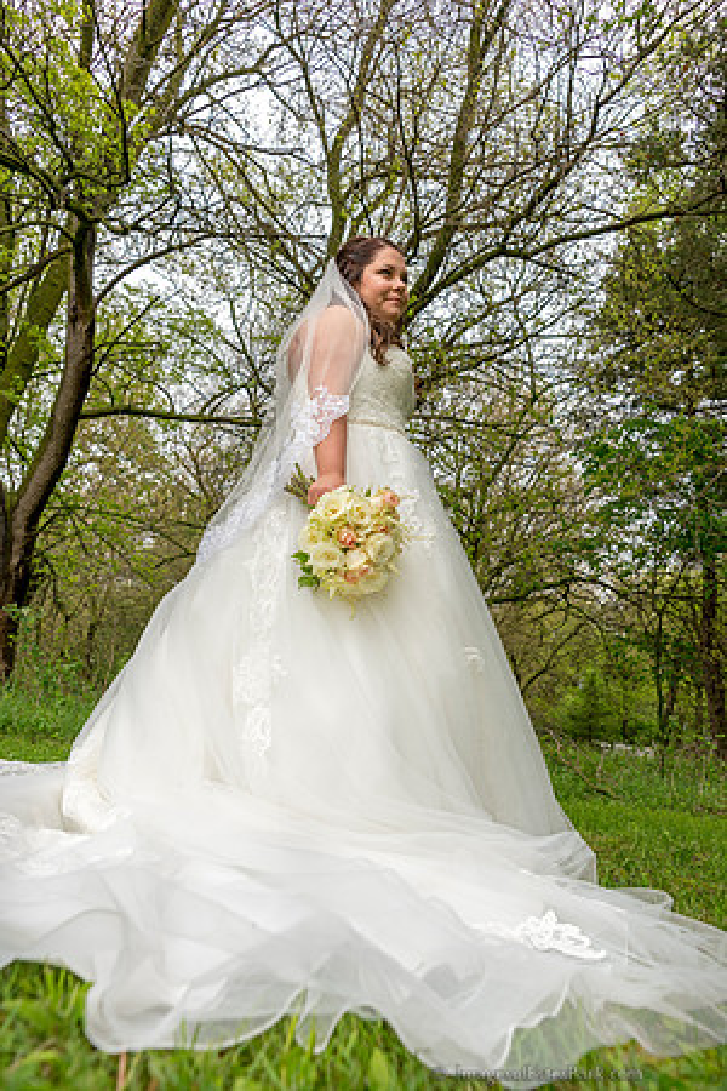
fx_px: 727
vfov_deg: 73.7
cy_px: 546
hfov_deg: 53.1
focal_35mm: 24
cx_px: 364
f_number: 5
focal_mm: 24
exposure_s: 1/250
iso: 320
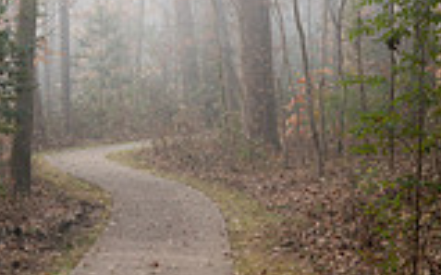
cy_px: 203
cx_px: 150
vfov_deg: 9.1
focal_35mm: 143
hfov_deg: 14.6
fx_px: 1717
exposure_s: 1/50
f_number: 8
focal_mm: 33
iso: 250
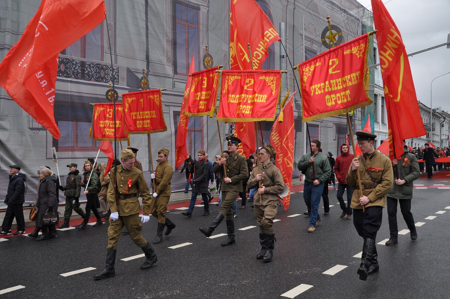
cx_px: 225
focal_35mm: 33
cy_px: 150
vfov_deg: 39.9
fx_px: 412
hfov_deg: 57.3
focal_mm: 22
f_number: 6.3
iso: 200
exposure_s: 1/160
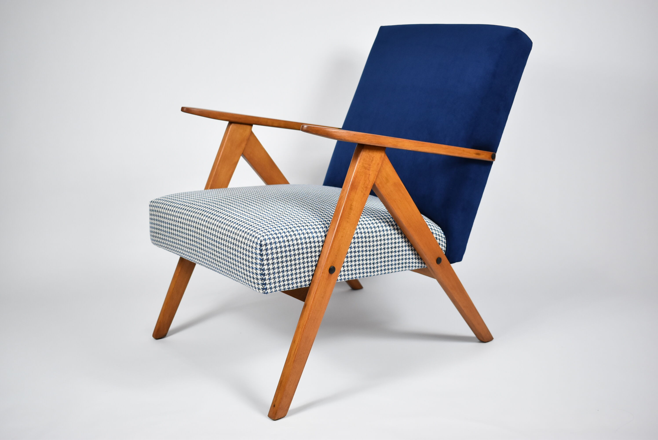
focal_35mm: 44
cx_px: 329
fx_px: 796
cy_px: 220
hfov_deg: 44.9
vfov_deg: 30.9
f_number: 4.2
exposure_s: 1/125
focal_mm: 29
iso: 900
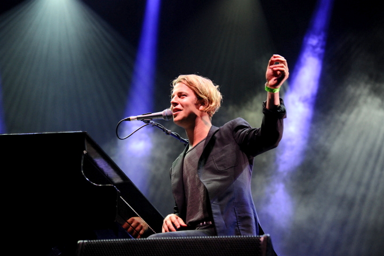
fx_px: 1280
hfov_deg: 17.1
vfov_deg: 11.4
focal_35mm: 120
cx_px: 192
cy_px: 128
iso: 1250
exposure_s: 1/100
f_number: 4
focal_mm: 120
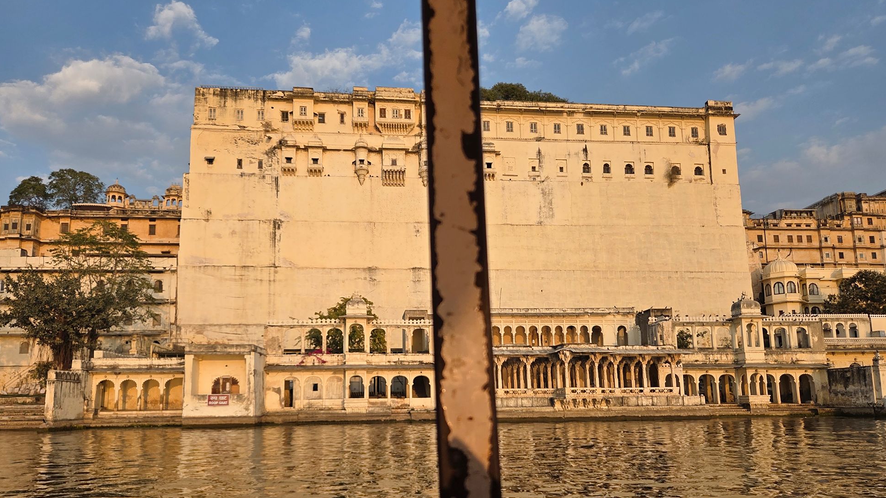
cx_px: 429
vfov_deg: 44.0
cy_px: 310
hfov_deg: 71.9
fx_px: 611
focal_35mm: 26
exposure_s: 1/3354
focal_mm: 5.4
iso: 80
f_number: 1.8
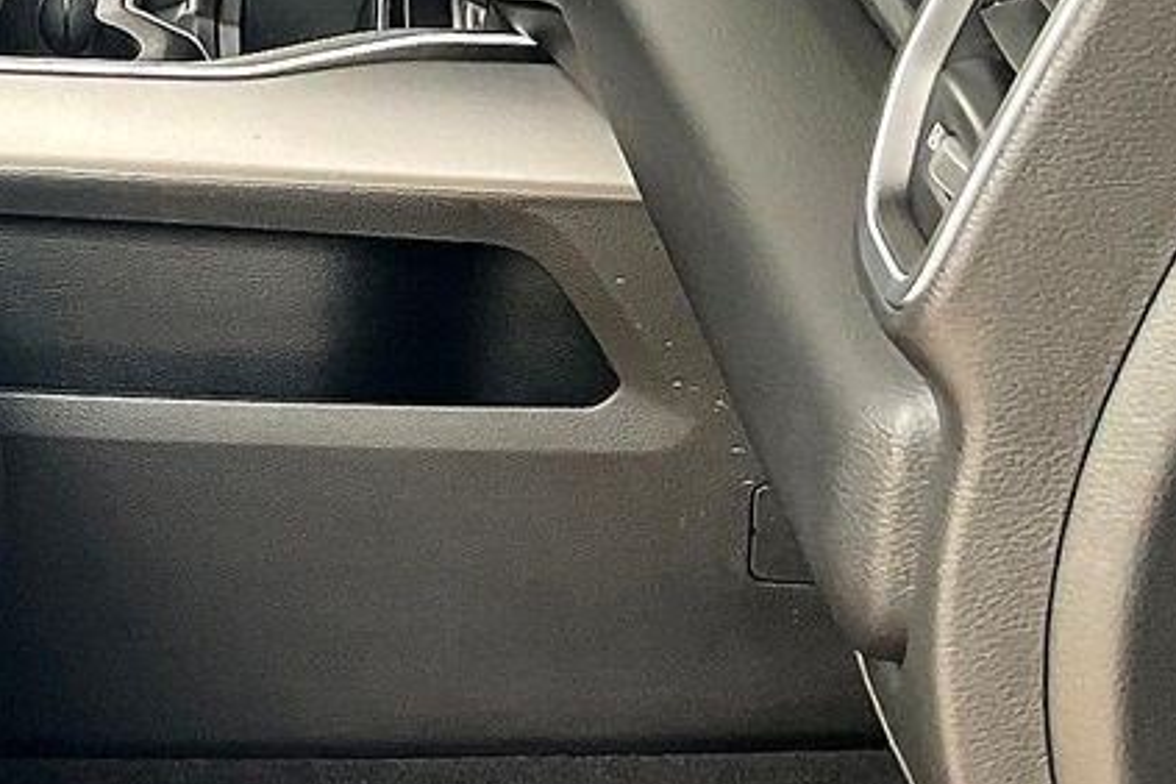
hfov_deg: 16.2
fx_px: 3724
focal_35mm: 114
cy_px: -83
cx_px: -673
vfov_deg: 11.8
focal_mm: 3
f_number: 1.8
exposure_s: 1/110
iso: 64
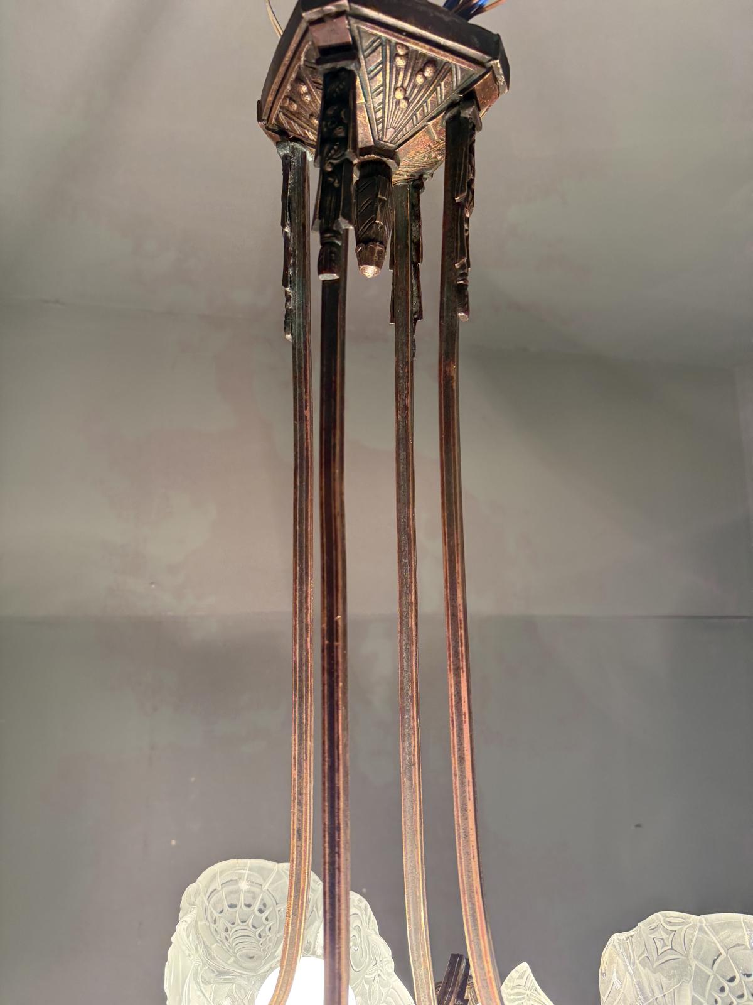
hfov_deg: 56.8
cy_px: 502
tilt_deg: +8.0
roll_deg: +0.0
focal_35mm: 24
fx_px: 696
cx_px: 376
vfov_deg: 71.6
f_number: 1.78
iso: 250
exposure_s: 1/50
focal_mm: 6.76
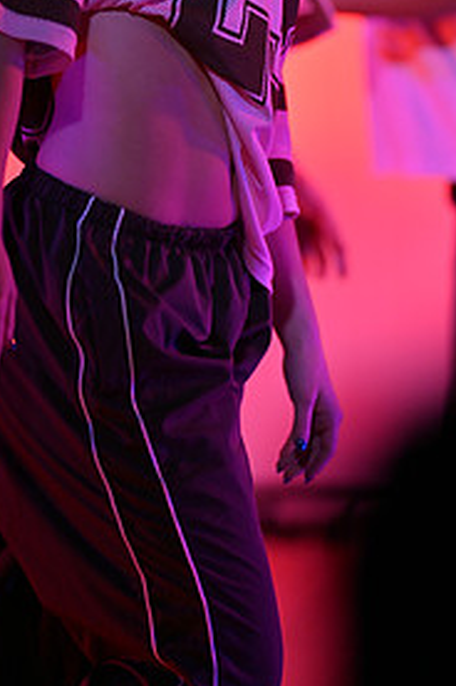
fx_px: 5066
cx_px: 243
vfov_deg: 7.7
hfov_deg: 5.2
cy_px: 146
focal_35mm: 266
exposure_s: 1/1250
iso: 64
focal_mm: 85
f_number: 1.2
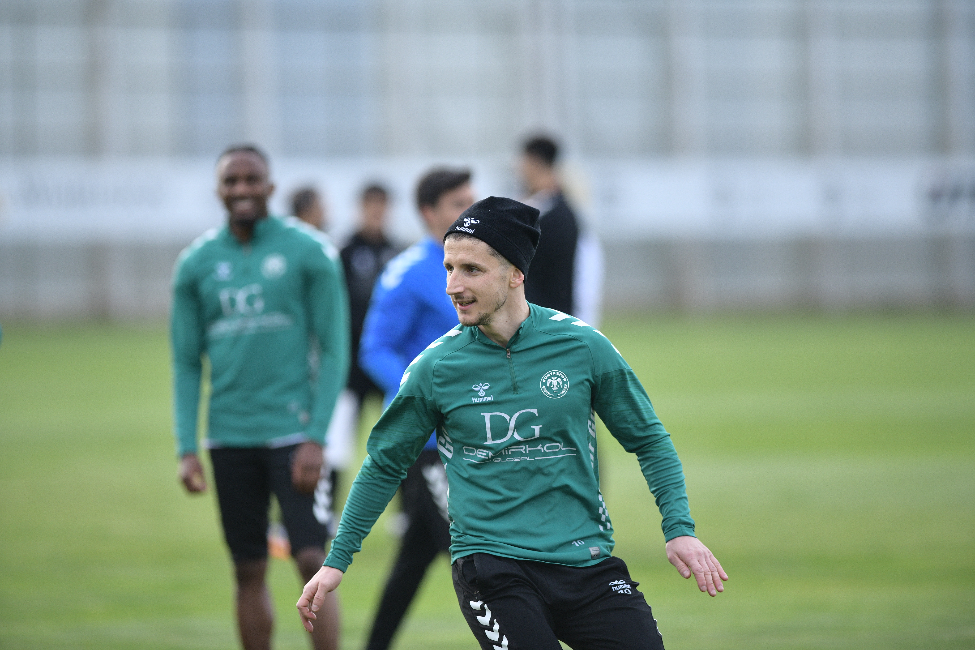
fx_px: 8124
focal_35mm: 300
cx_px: 488
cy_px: 325
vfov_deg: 4.6
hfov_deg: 6.9
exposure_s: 1/3200
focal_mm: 300
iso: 800
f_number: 2.8
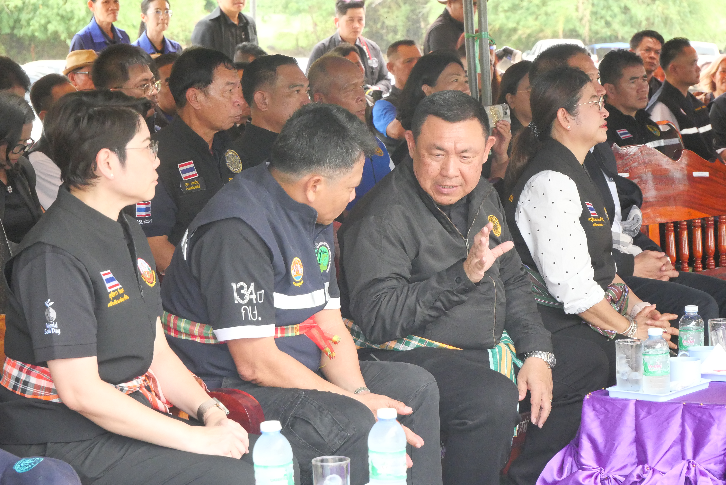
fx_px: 2502
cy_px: 242
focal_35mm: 124
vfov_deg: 11.1
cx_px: 363
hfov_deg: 16.5
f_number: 7.1
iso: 3200
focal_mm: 60
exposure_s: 1/320
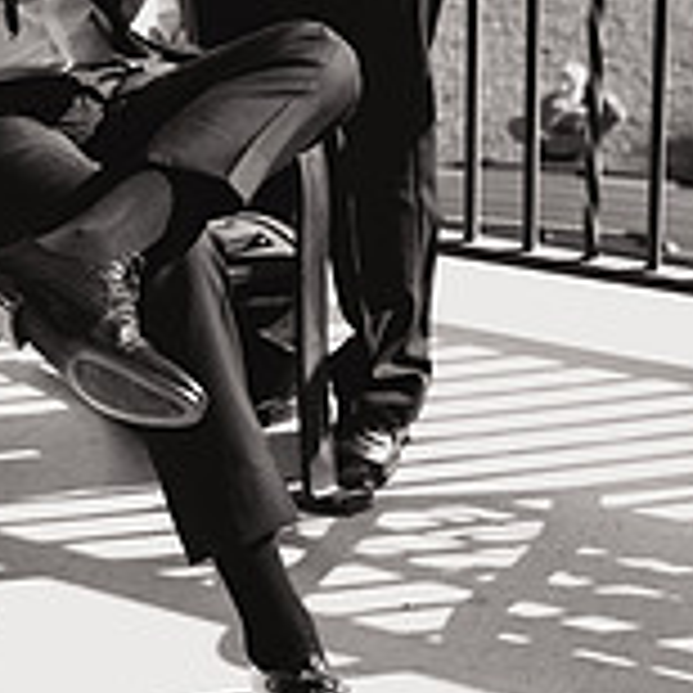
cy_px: -4
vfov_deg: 17.3
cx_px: 140
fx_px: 2220
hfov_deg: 17.6
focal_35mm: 98
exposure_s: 1/160
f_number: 3.5
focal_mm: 39.4
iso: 50
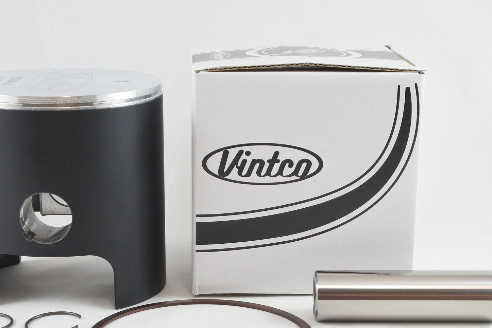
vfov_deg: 24.1
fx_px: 765
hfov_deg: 35.6
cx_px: 208
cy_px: 216
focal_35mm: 56
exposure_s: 1/125
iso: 500
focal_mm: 14.7
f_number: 4.2
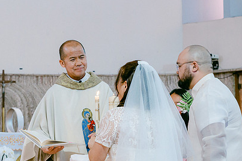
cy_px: 88
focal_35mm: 103
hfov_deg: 19.8
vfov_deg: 13.3
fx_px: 692
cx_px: 139
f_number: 8
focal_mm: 70
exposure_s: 1/125
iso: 4500
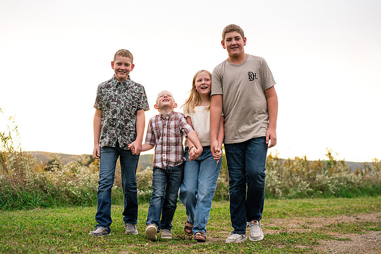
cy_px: 127
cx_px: 190
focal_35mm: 85
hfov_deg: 23.9
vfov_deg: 16.1
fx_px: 900
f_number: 3.2
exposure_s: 1/250
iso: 640
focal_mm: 85
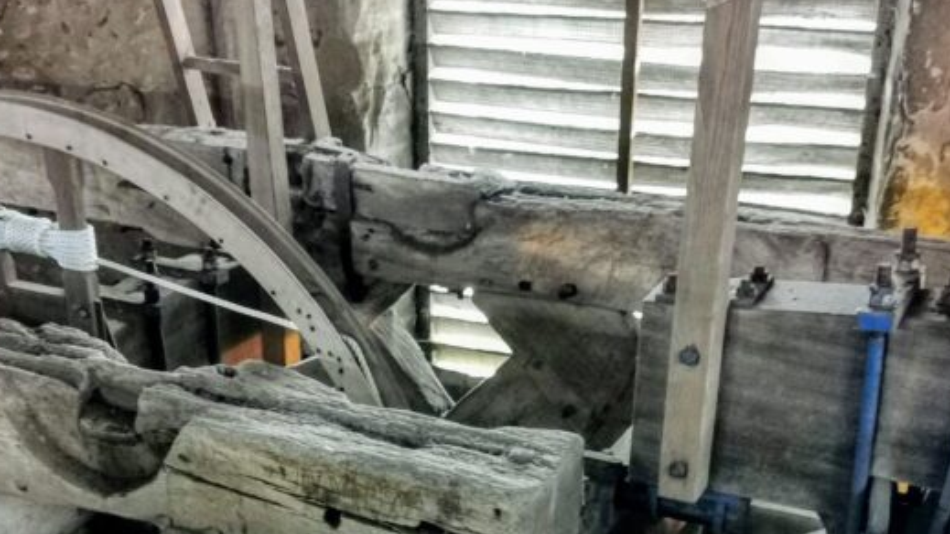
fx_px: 1461
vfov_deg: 19.6
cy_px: 622
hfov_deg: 36.0
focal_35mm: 58
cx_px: 416
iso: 800
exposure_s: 1/25
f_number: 1.8
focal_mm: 5.58
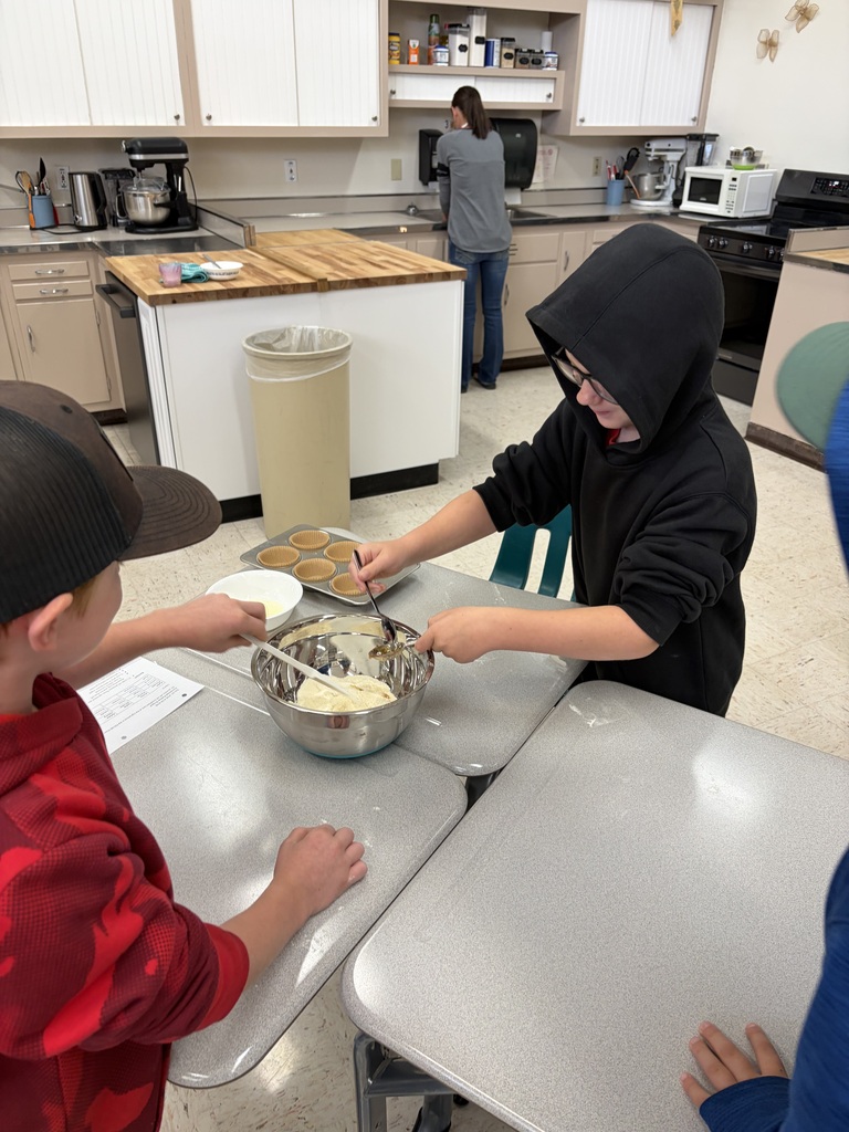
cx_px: 424
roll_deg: -1.1
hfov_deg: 53.1
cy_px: 566
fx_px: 850
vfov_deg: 67.3
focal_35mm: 26
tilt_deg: -28.4
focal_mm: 5.96
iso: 100
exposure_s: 1/60
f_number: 1.6
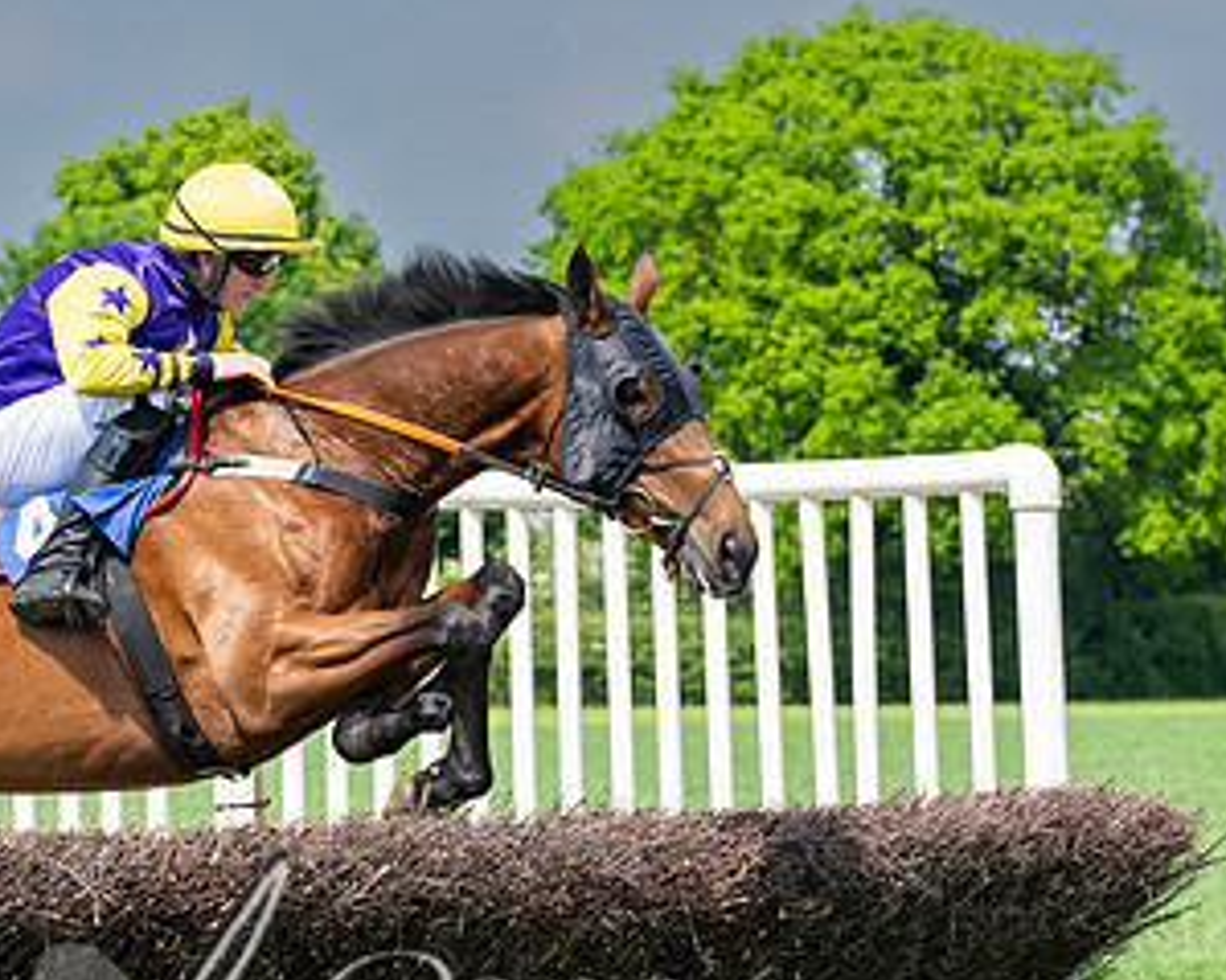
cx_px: 245
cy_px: 758
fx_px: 9794
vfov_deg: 5.7
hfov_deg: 7.2
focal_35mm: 270
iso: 400
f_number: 5
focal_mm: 70
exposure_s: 1/2000
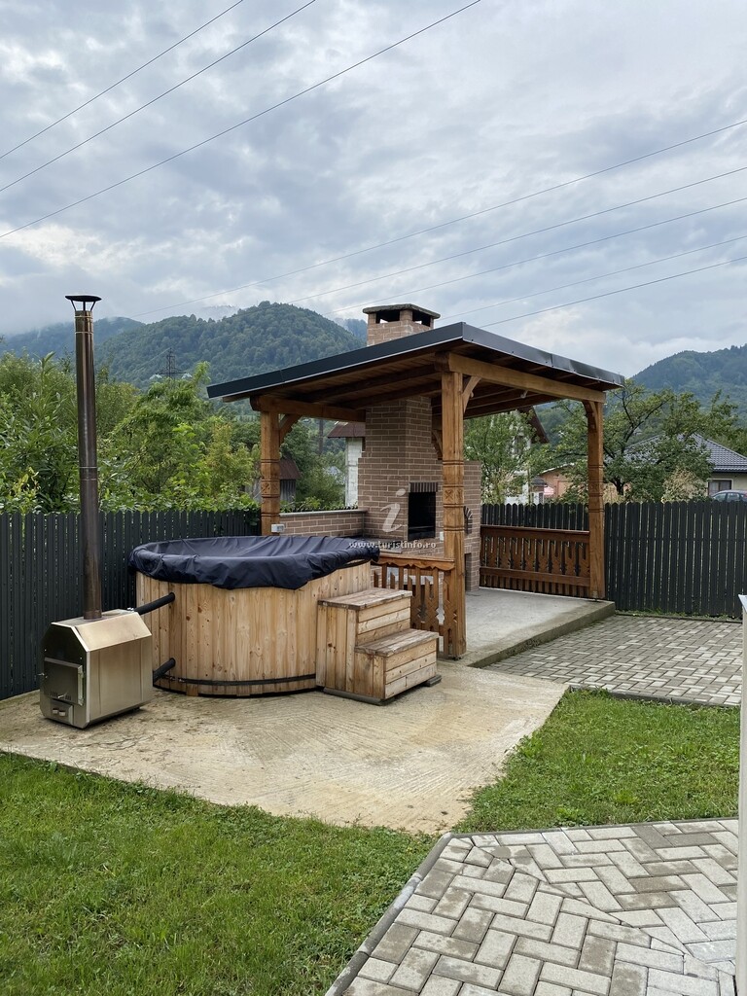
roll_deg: -1.5
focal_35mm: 26
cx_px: 374
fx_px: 748
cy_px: 498
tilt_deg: -1.1
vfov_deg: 67.3
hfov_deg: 53.1
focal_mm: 4.25
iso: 32
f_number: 1.8
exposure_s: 1/2625
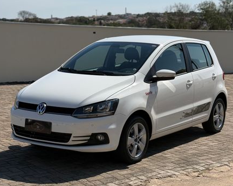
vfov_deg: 29.7
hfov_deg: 36.6
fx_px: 352
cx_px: 120
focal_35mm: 51
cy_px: 93
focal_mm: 6.76
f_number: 1.78
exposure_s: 1/7143
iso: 64
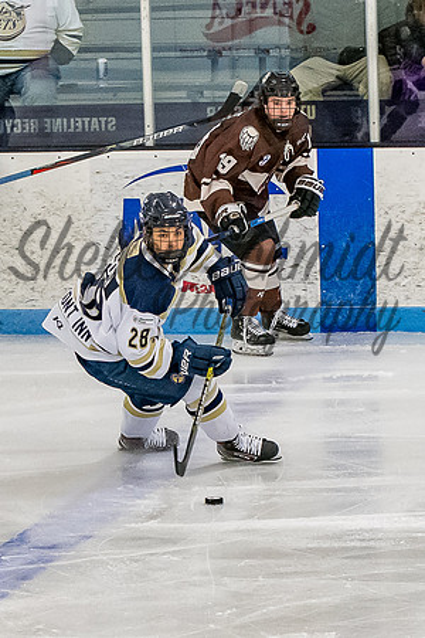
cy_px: 380
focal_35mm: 269
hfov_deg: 5.1
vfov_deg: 7.6
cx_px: 201
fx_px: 4767
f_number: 4
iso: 2500
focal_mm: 70
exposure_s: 1/800
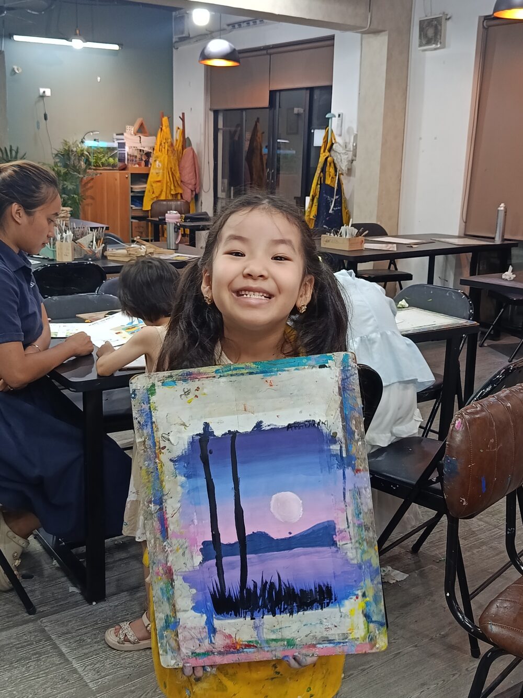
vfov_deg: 47.9
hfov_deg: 36.8
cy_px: 349
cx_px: 262
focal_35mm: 39
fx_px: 786
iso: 641
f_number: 1.7
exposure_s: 1/100
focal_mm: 5.24
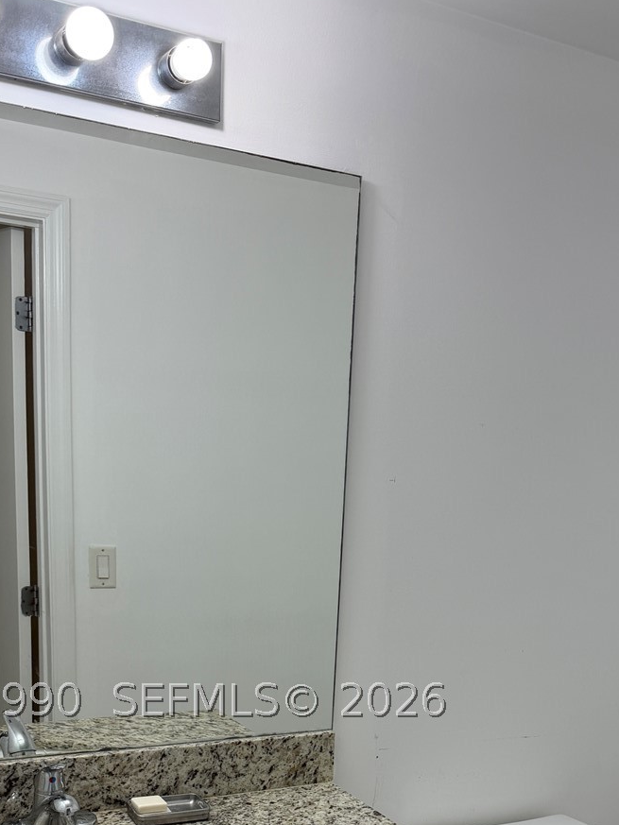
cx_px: 390
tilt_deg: -14.7
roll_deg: -4.4
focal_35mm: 44
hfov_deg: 32.7
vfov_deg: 40.5
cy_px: 700
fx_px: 1049
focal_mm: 6.76
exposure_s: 1/267
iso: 80
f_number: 1.78
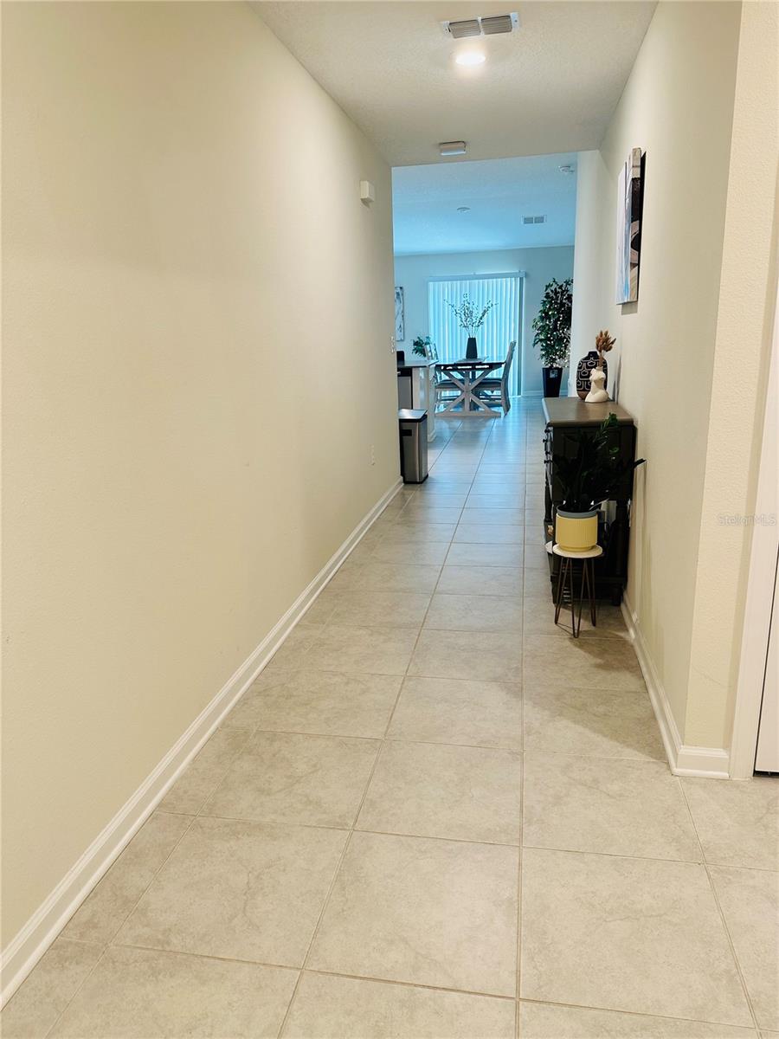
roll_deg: +1.8
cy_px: 520
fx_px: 720
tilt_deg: -14.9
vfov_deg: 71.6
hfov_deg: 56.8
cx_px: 390
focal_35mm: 24
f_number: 1.78
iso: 125
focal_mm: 6.86
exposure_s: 1/60
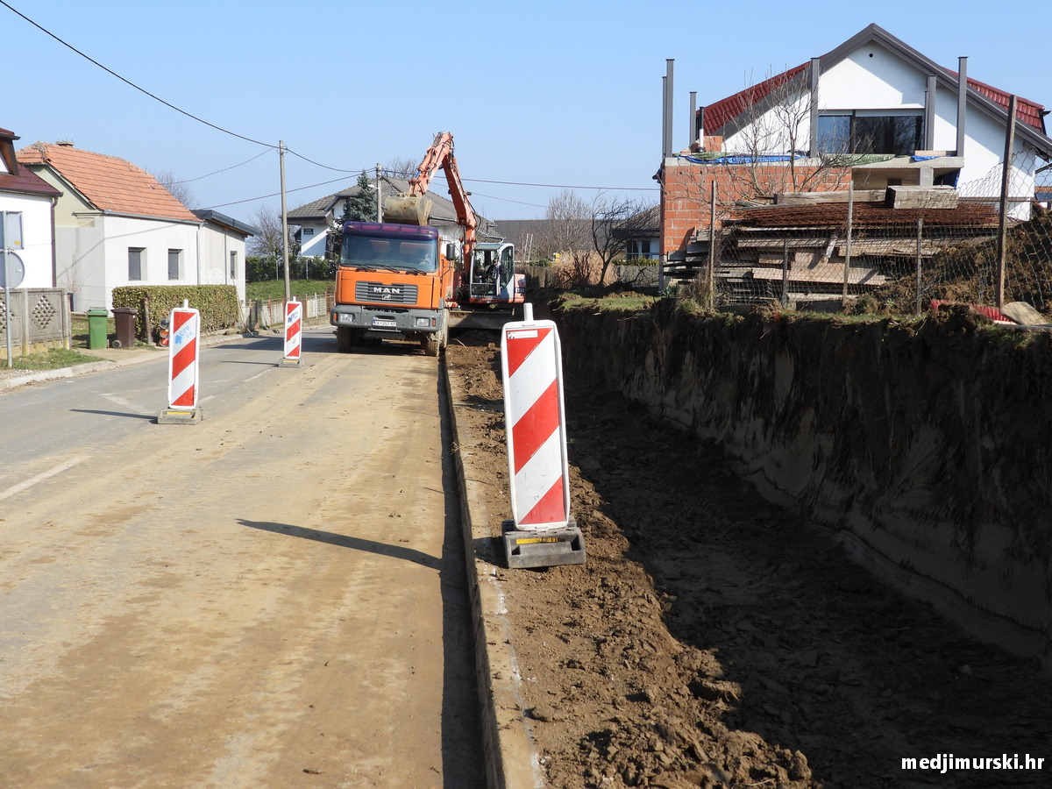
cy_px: 394
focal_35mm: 41
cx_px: 526
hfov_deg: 45.8
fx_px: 1246
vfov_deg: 35.1
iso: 100
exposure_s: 1/1000
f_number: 3.2
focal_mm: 7.4
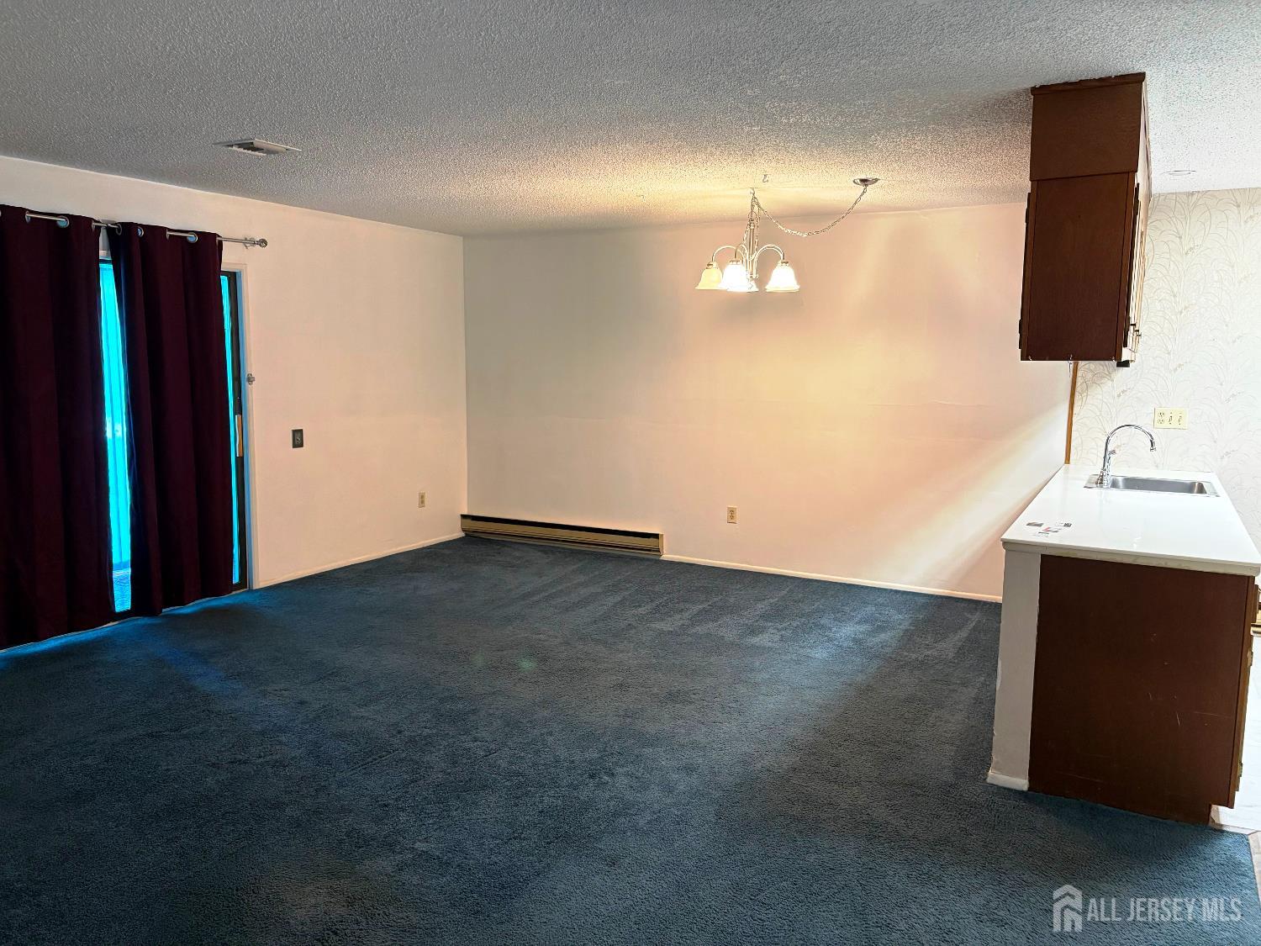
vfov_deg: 53.1
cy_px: 473
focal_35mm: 26
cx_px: 630
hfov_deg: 67.3
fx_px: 947
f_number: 1.6
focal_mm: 5.96
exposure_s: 1/60
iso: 250
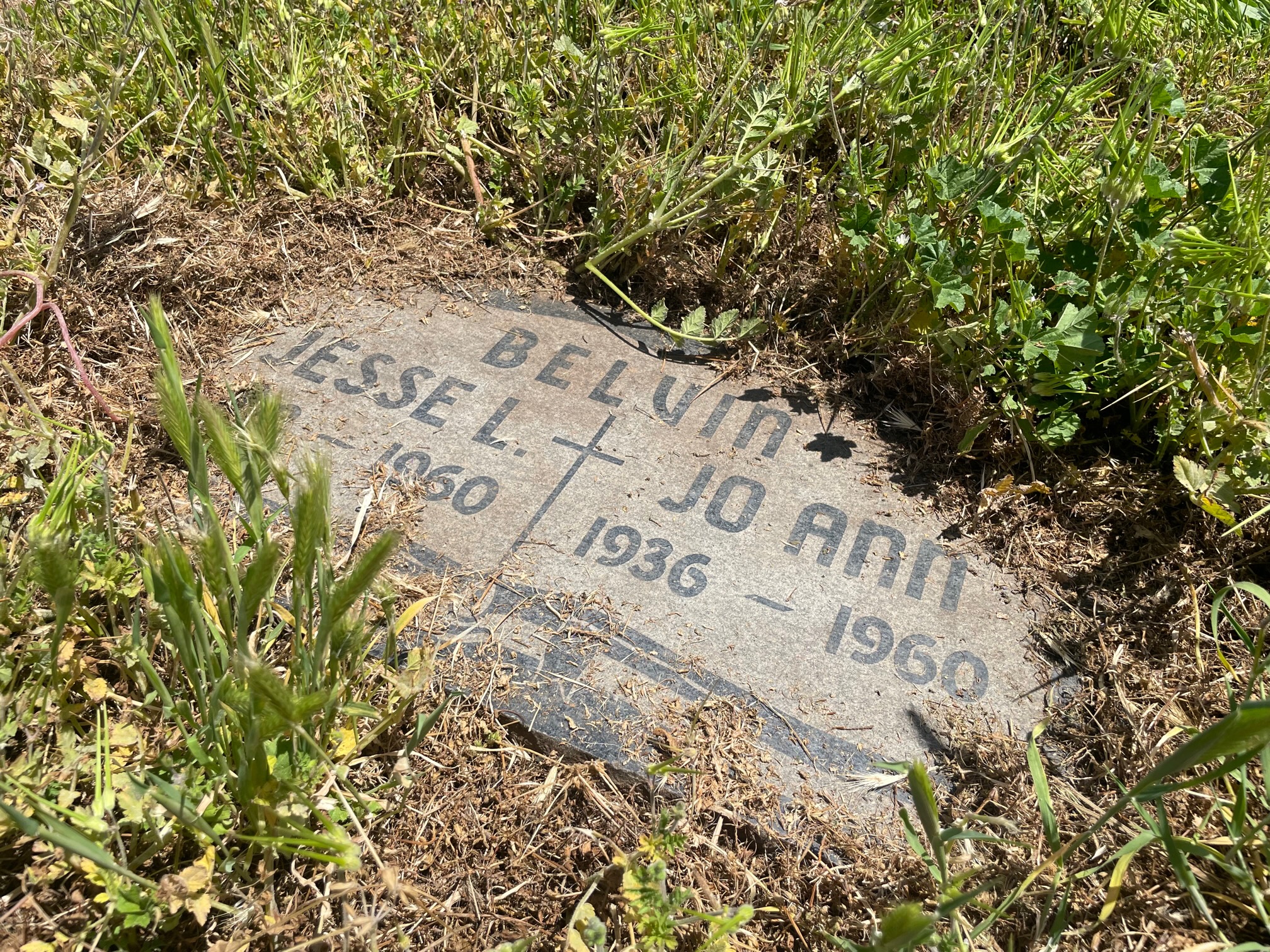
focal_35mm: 26
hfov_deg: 67.3
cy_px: 476
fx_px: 954
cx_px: 635
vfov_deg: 53.1
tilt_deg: -48.1
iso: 32
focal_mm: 4.2
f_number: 1.6
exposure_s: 1/3731
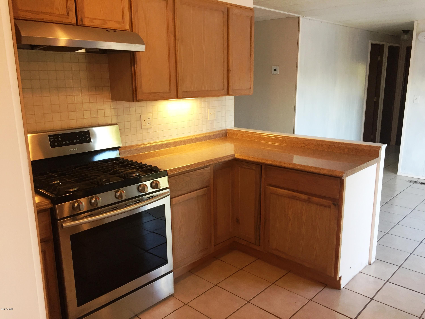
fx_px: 356
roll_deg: -0.5
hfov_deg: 61.7
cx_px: 212
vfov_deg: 48.2
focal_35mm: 29
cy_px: 160
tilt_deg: -11.6
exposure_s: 1/30
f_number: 2.2
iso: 64
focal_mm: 4.15
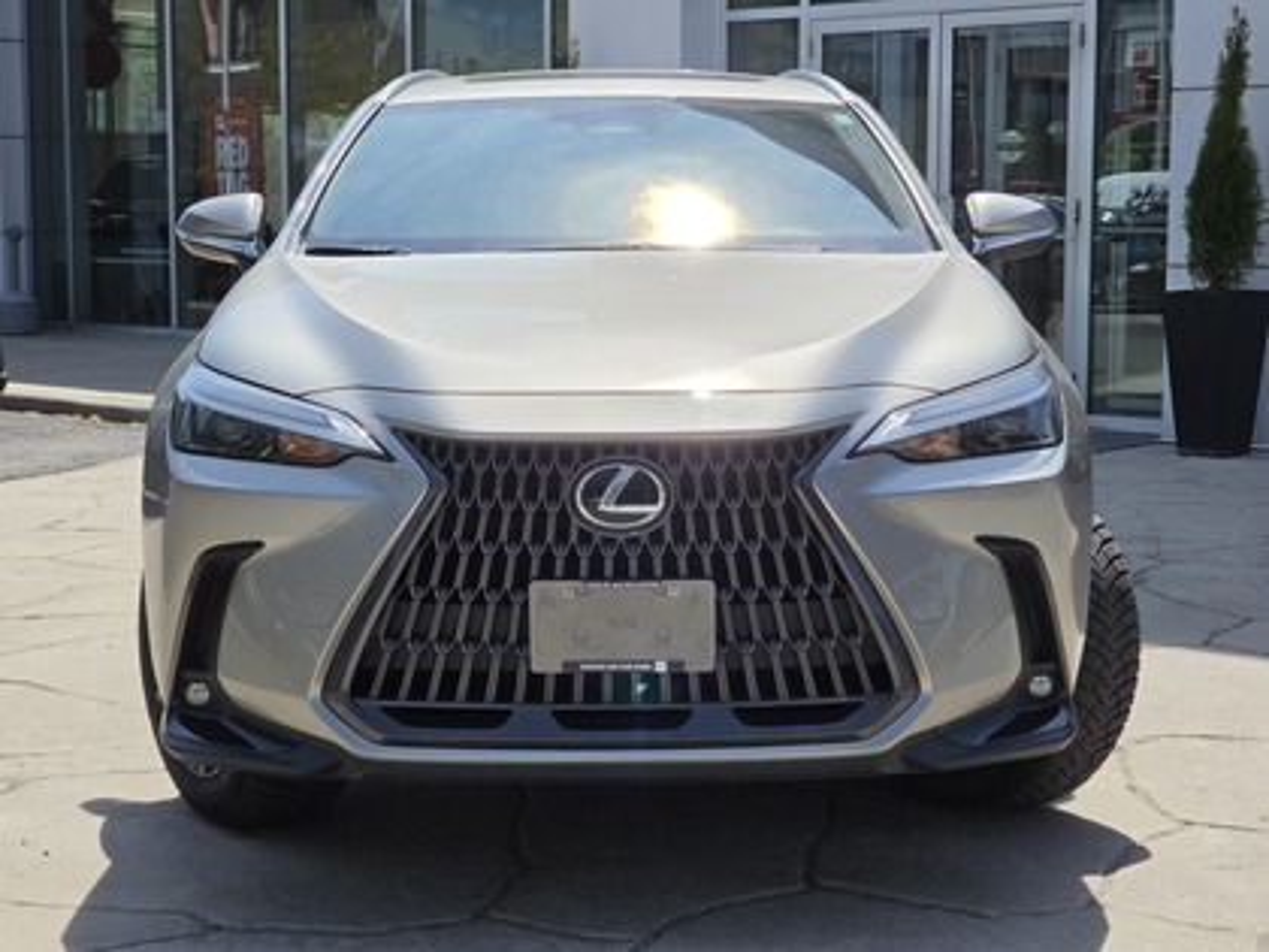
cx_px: 634
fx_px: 2529
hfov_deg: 28.2
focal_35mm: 69
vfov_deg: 21.3
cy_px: 476
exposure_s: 1/1650
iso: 25
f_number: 2.4
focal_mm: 7
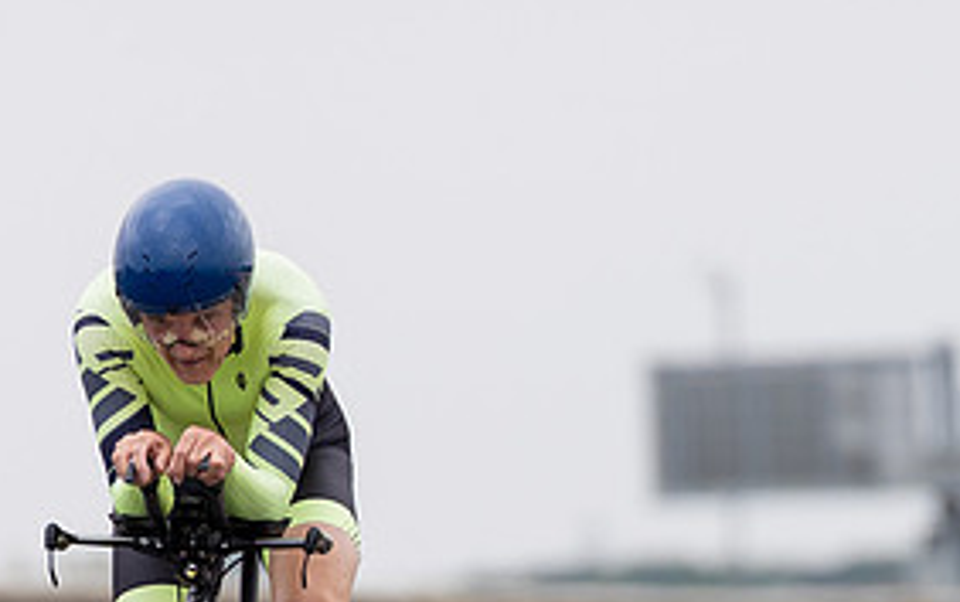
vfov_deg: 1.3
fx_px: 26456
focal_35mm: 1010
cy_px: 1092
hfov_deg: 2.1
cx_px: 275
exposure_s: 1/800
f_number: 3.2
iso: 100
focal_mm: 200
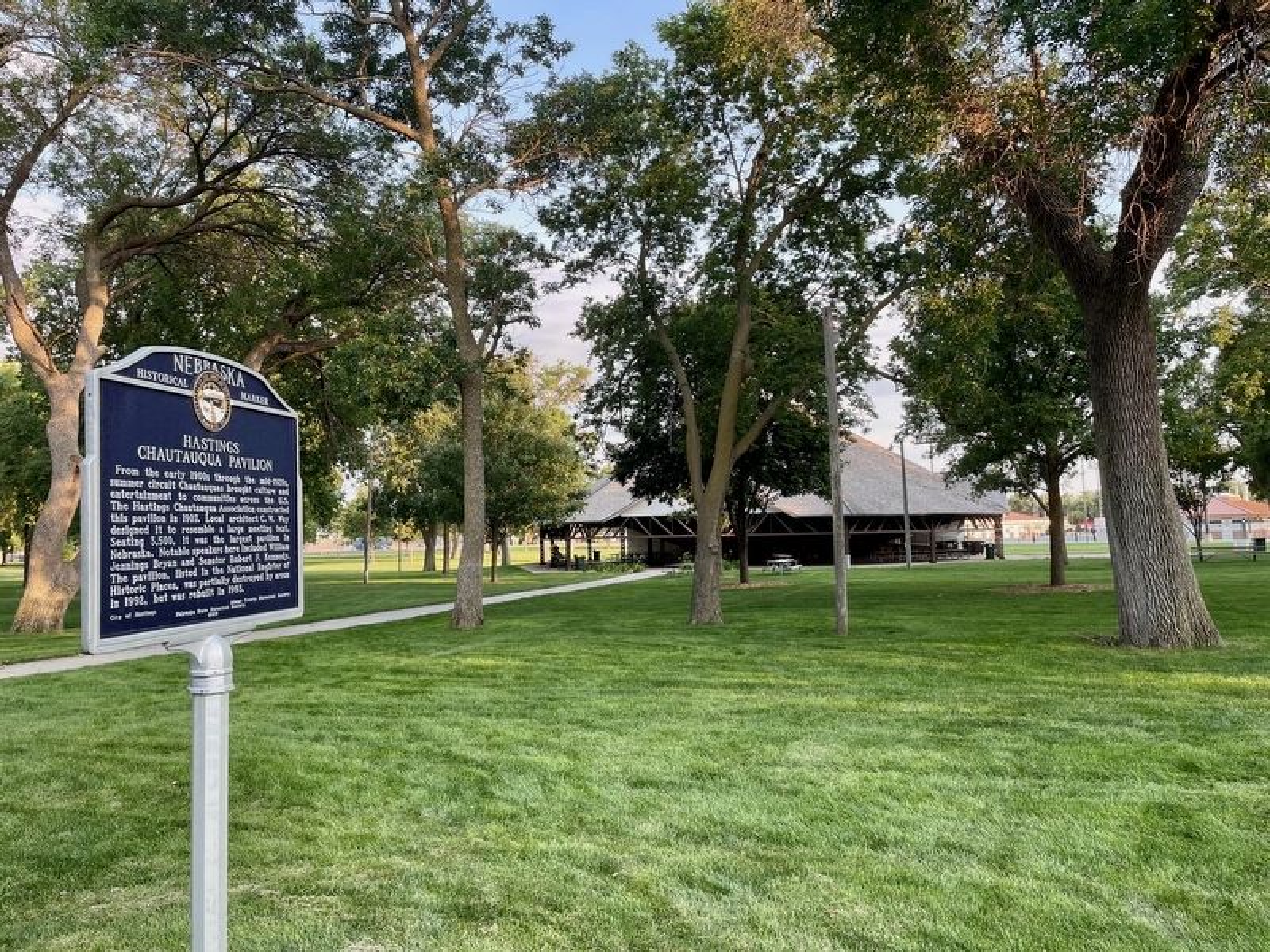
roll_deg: +1.7
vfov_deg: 53.1
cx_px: 635
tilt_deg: +4.9
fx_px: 954
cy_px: 476
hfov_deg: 67.3
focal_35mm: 26
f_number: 1.6
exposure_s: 1/164
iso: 32
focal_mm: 4.2
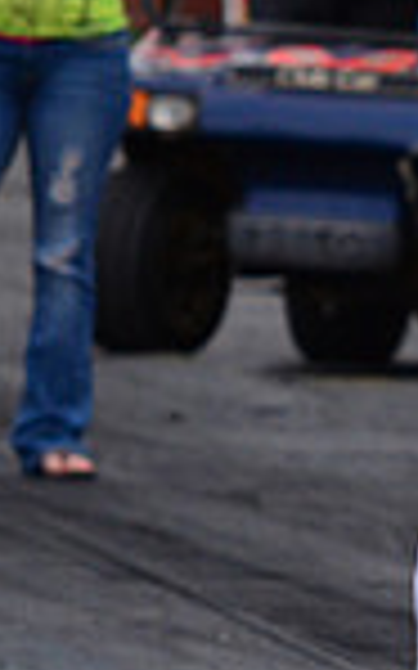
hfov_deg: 1.1
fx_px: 21602
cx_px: 1115
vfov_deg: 1.8
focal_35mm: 1184
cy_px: 742
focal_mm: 200
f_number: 6.3
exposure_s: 1/2500
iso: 1000
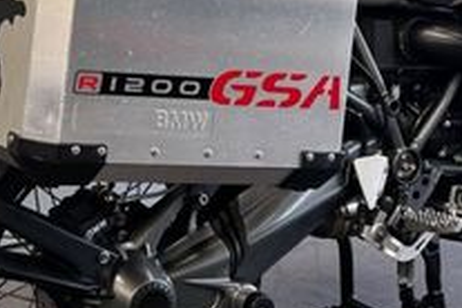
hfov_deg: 24.5
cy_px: -20
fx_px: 988
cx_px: -47
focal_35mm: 77
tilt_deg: -5.0
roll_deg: +2.9
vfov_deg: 17.2
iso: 125
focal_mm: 6.76
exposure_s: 1/121
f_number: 1.78
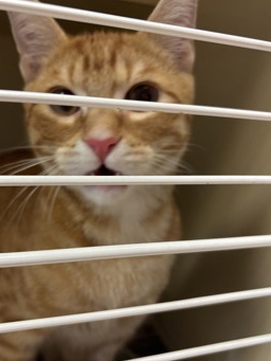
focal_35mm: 32
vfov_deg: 56.8
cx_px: 110
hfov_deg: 44.0
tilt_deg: -13.0
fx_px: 334
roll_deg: -4.3
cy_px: 188
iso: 160
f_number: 1.6
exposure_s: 1/40
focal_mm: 5.96
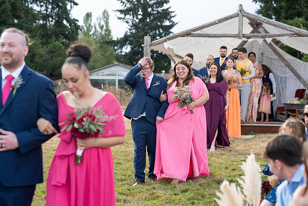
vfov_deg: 15.0
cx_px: 154
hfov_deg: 22.4
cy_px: 103
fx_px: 779
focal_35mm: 91
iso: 400
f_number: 4.5
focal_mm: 91
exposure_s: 1/800
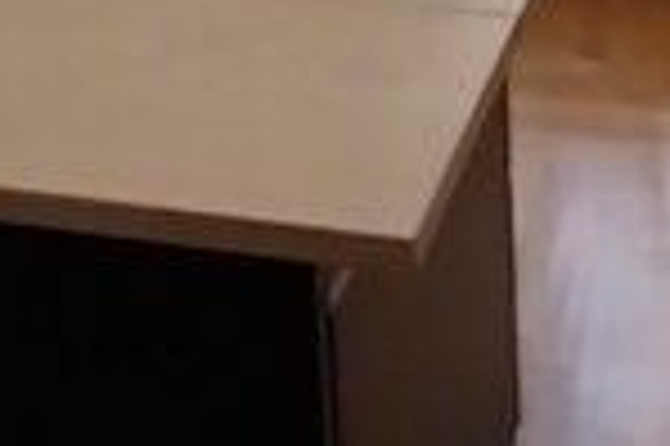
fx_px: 1729
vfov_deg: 12.2
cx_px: 310
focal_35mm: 93
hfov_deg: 21.9
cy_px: -559
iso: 161
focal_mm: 1.13
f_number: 2.2
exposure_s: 1/33.4
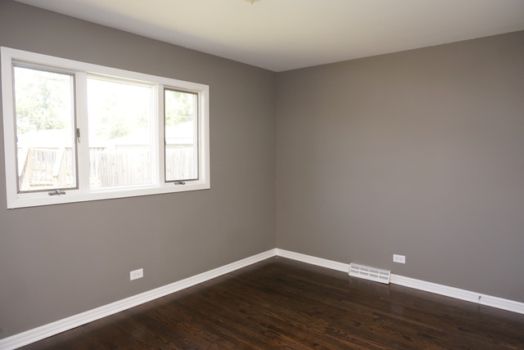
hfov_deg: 73.7
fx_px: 350
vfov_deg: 53.2
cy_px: 175
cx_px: 262
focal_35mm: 24
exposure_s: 1/60
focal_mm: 16
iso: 250
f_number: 4
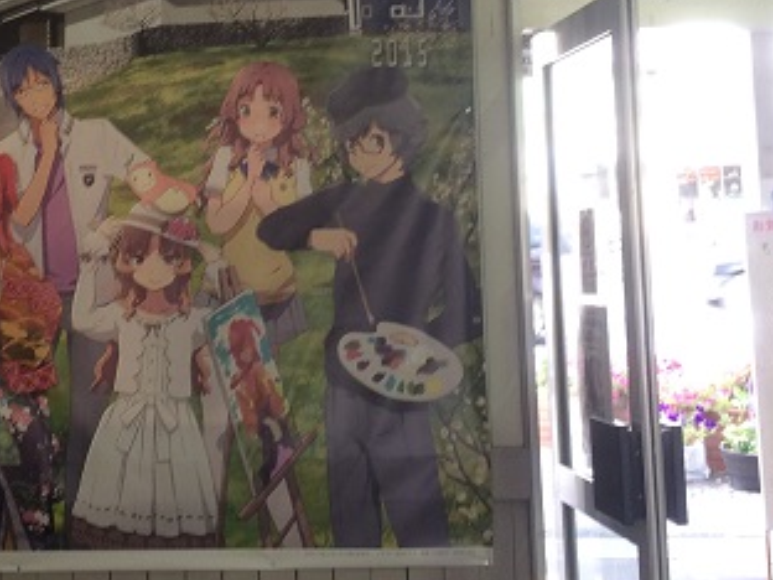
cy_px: 83
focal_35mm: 65
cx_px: 166
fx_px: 1451
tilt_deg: +7.4
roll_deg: +1.4
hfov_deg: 29.2
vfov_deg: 22.2
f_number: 2.2
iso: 50
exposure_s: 1/30
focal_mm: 4.15
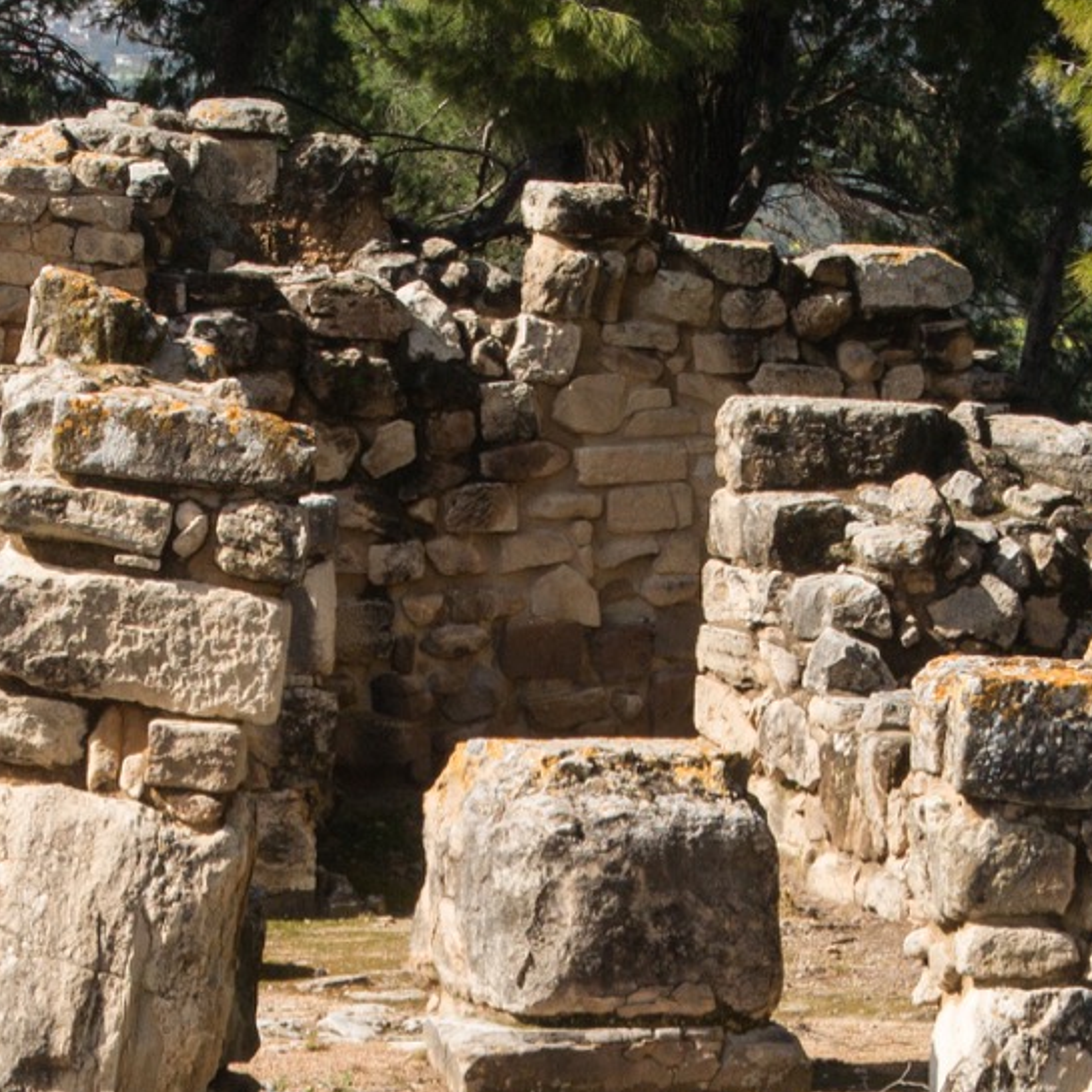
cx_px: 535
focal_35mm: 257
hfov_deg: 6.8
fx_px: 9172
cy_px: 1336
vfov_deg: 6.8
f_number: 11
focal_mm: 50
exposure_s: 1/320
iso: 200
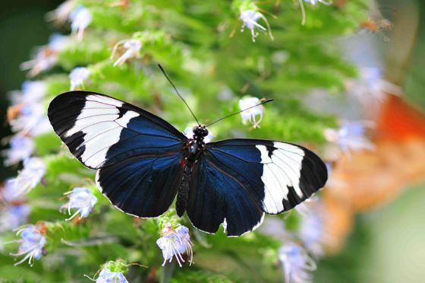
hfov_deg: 13.1
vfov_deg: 8.7
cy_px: 142
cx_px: 212
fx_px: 1857
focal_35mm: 158
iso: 200
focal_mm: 105
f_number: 3
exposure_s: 1/160
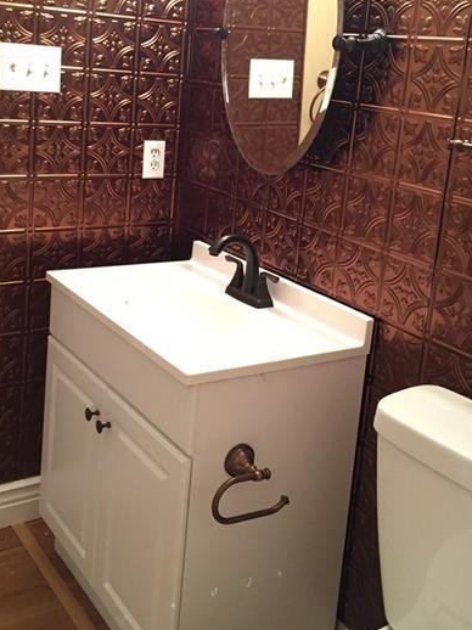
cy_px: 218
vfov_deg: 43.3
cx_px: 248
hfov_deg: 33.6
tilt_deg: -10.5
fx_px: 782
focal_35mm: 43
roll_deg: -4.9
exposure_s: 1/30
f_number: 2.2
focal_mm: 4.15
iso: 200
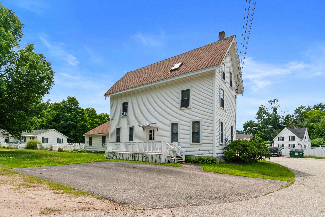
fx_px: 163
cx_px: 162
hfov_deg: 89.9
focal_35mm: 18
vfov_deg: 67.5
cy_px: 108
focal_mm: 12
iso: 200
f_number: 11
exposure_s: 1/350
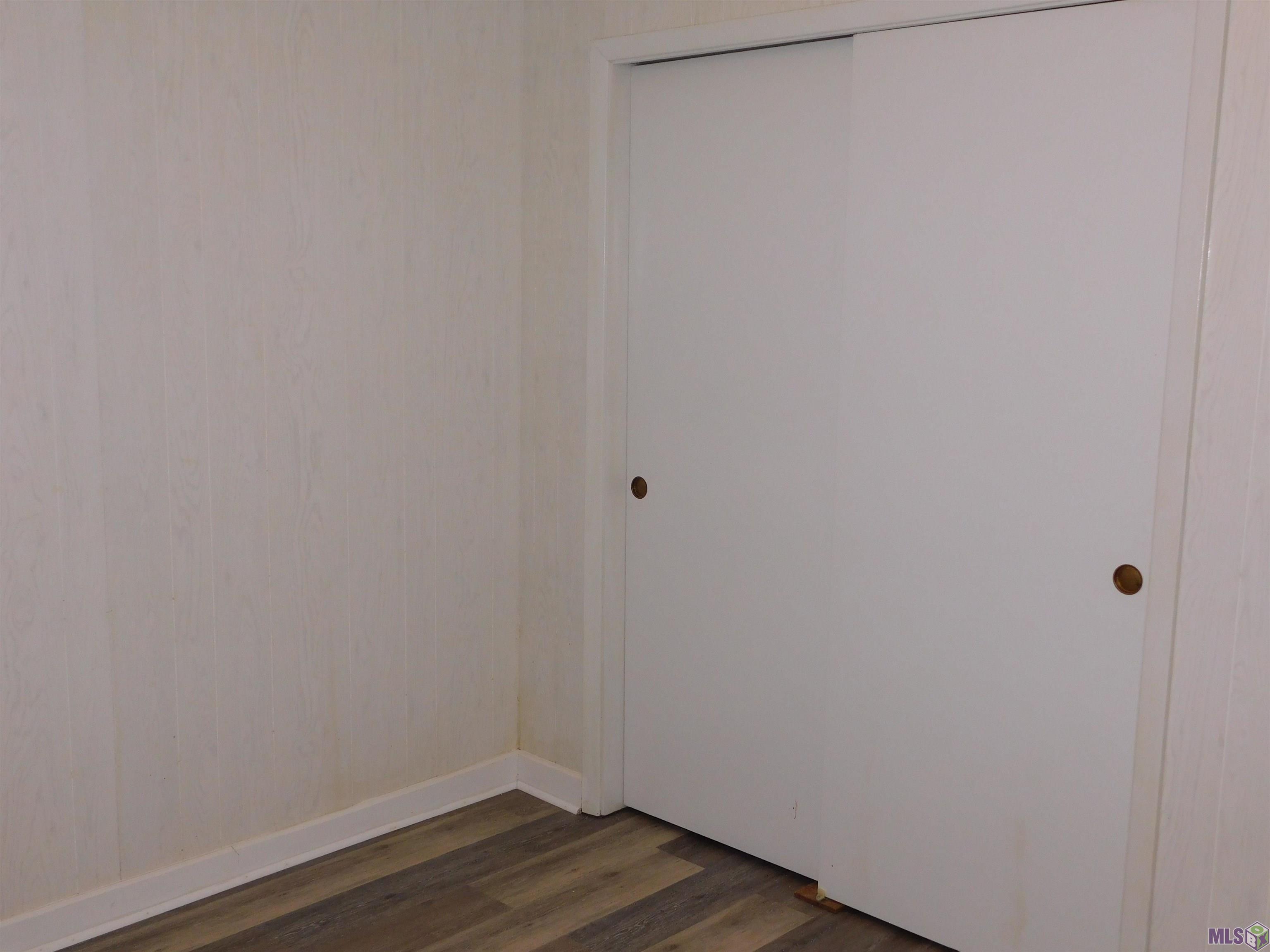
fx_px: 1321
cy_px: 476
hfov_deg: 51.4
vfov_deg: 39.7
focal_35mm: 36
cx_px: 635
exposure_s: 1/30
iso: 200
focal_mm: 6.3
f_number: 3.5
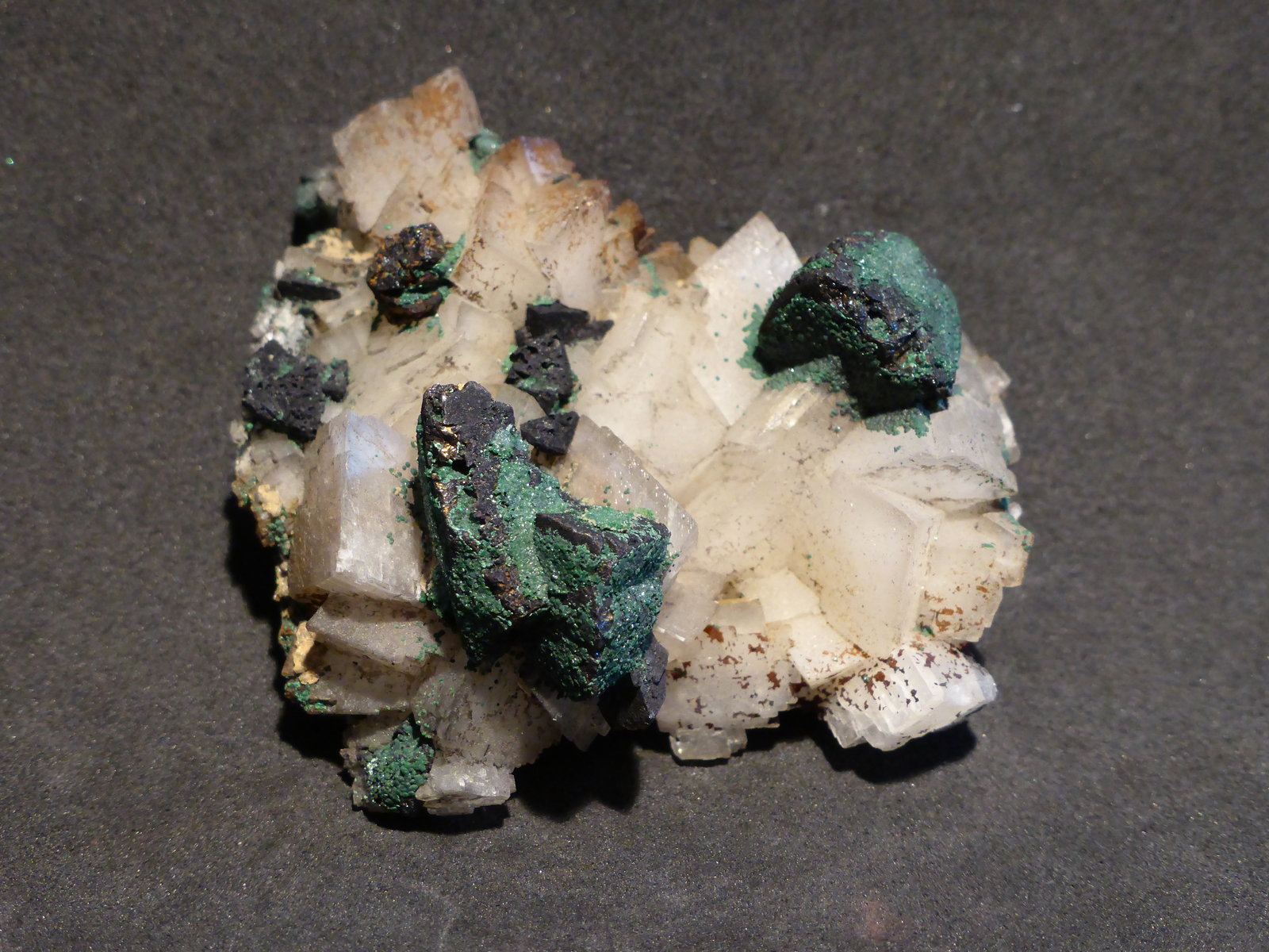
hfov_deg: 29.8
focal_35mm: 65
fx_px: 2383
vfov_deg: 22.6
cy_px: 476
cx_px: 634
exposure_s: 1/8
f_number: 4.8
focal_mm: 11
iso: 400
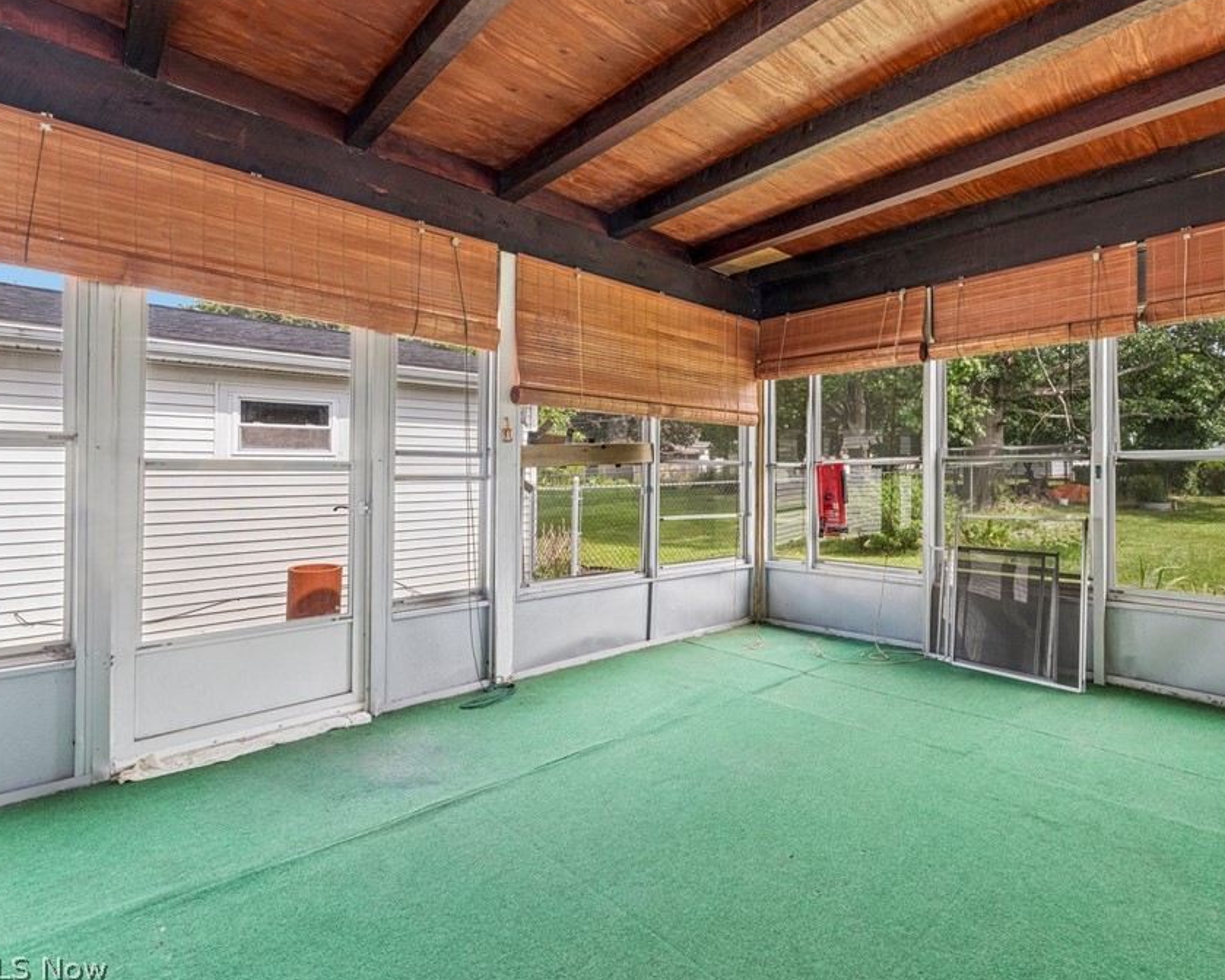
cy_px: 464
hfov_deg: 88.2
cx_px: 752
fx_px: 616
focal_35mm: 17
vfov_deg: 76.9
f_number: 9
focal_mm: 14
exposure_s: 1/50
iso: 200
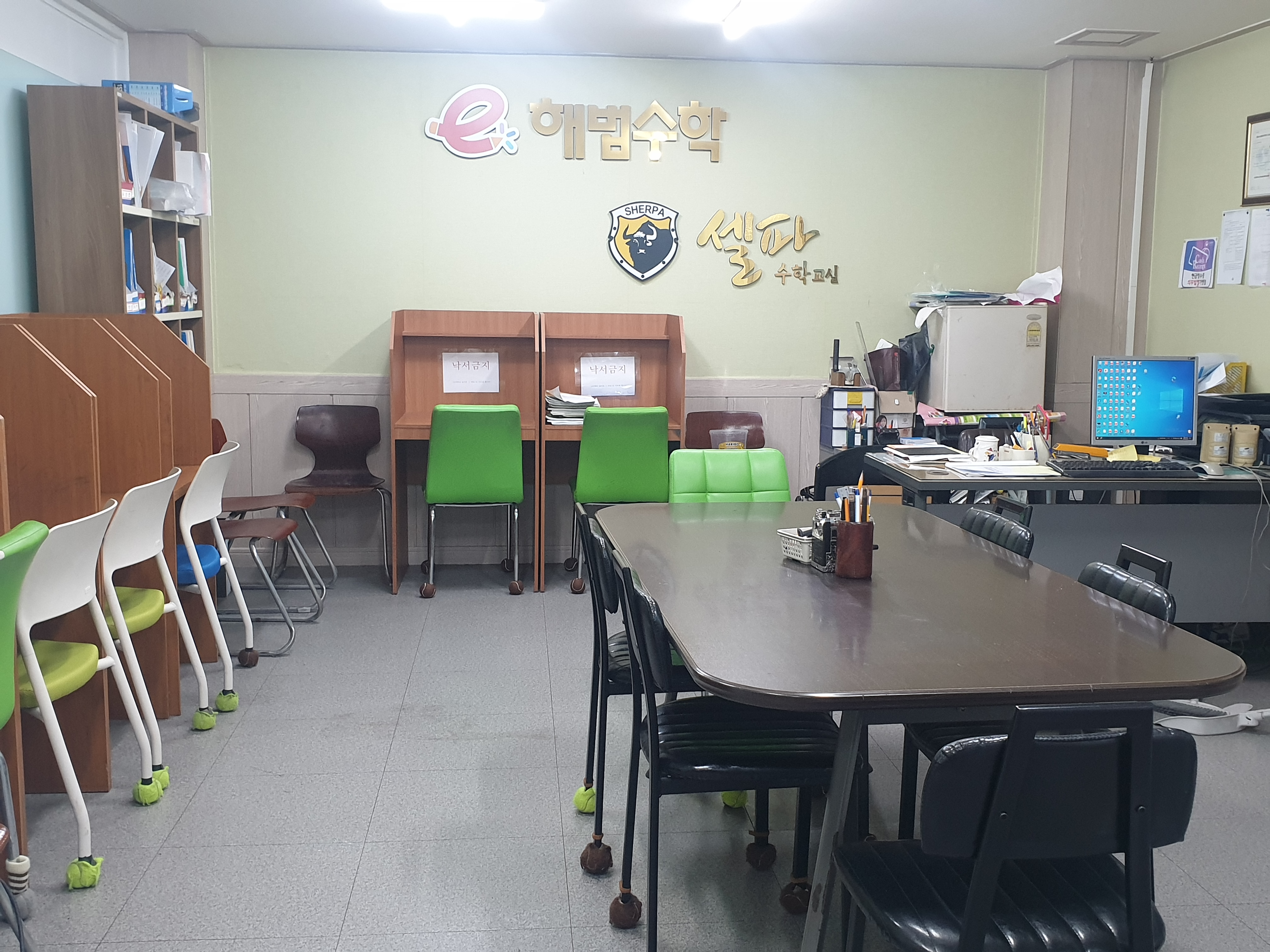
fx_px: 954
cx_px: 635
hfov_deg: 67.3
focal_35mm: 26
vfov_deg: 53.1
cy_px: 476
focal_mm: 4.3
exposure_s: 1/60
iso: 250
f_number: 2.4
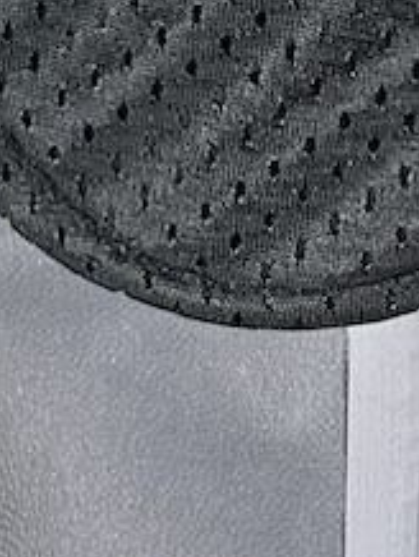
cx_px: -51
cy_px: -621
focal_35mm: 119
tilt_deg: -82.8
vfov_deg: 13.6
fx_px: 1917
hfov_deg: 12.3
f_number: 1.8
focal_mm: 4.25
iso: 100
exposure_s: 1/121
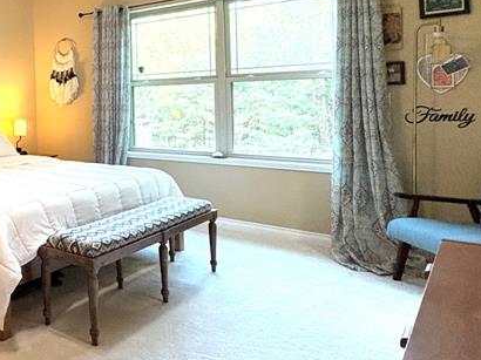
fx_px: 486
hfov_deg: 43.6
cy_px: 99
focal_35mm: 35
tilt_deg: +3.0
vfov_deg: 39.8
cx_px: -19
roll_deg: +2.2
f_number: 2.2
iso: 400
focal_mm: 2.22
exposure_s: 1/120
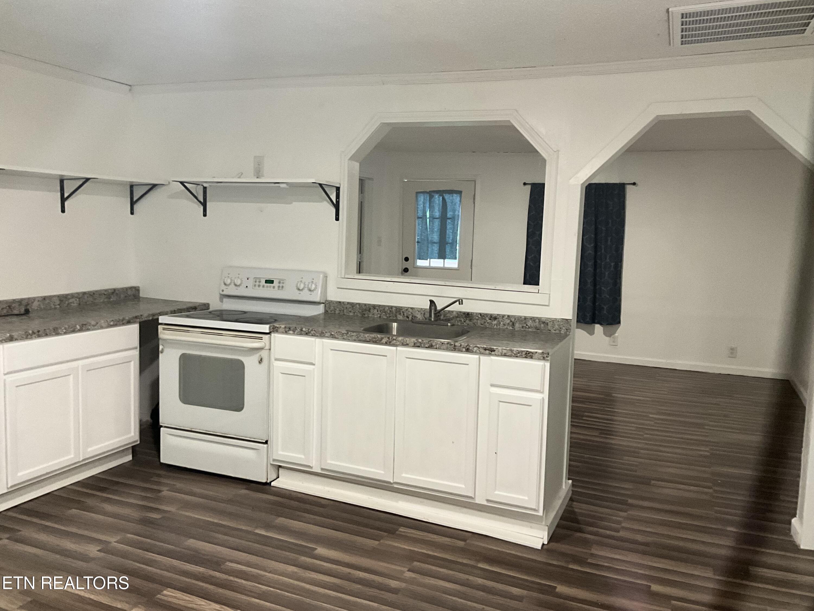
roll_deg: -2.1
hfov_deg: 61.7
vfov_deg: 48.2
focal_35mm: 29
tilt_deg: -8.1
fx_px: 682
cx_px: 407
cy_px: 306
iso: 160
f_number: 1.8
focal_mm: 3
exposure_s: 1/60
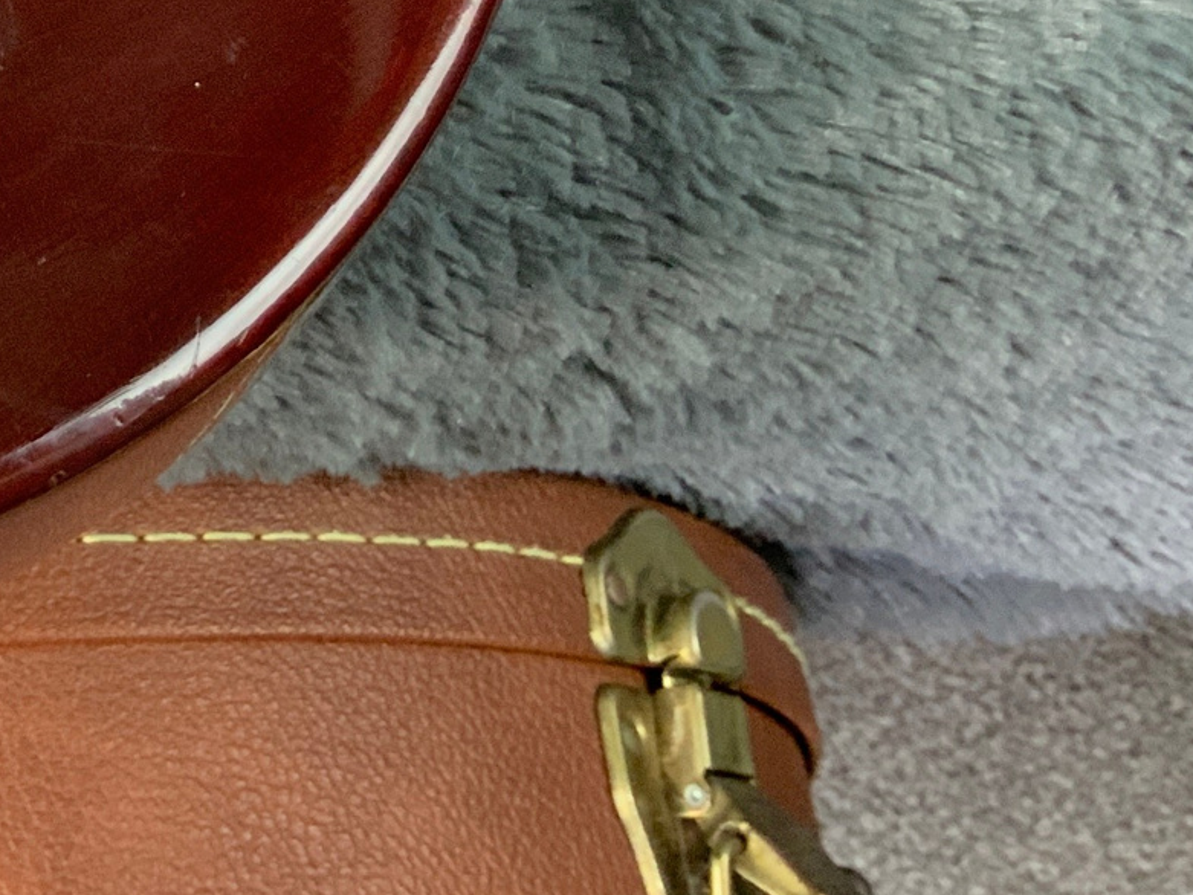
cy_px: -541
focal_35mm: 95
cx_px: -270
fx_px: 3275
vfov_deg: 14.3
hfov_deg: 19.4
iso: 200
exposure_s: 1/50
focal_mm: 3
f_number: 1.8
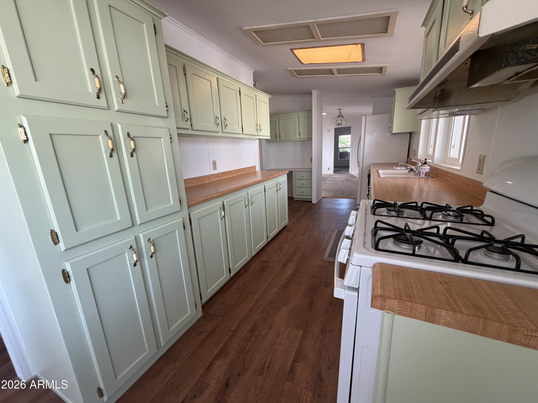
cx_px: 269
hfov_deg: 102.1
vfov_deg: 85.7
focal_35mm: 14
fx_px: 218
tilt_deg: -12.8
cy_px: 202
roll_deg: +2.6
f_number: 2.2
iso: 320
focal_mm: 2.22
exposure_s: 1/69
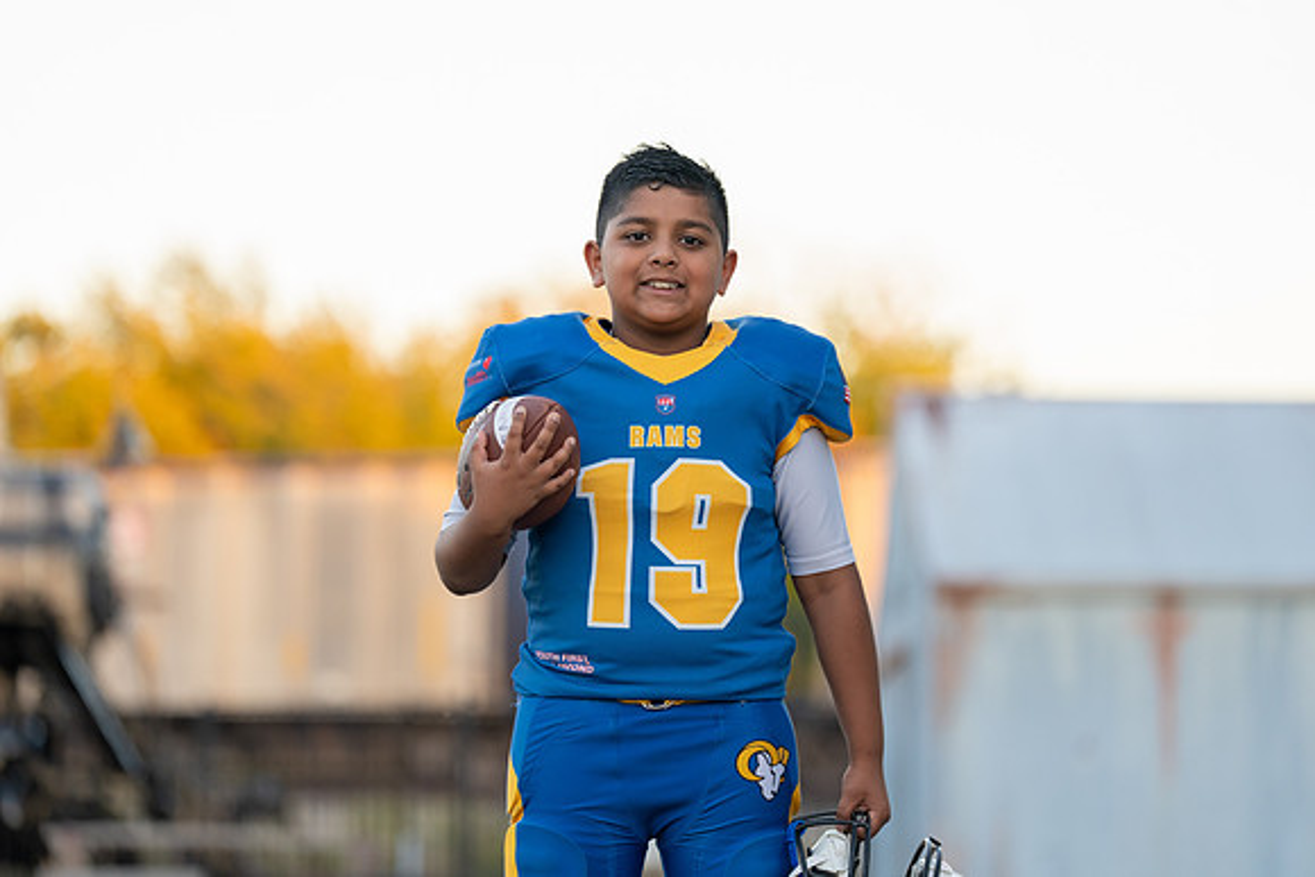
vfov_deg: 9.9
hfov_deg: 14.9
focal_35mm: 138
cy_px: 438
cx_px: 658
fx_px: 5042
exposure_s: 1/320
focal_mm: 134
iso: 500
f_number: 2.8
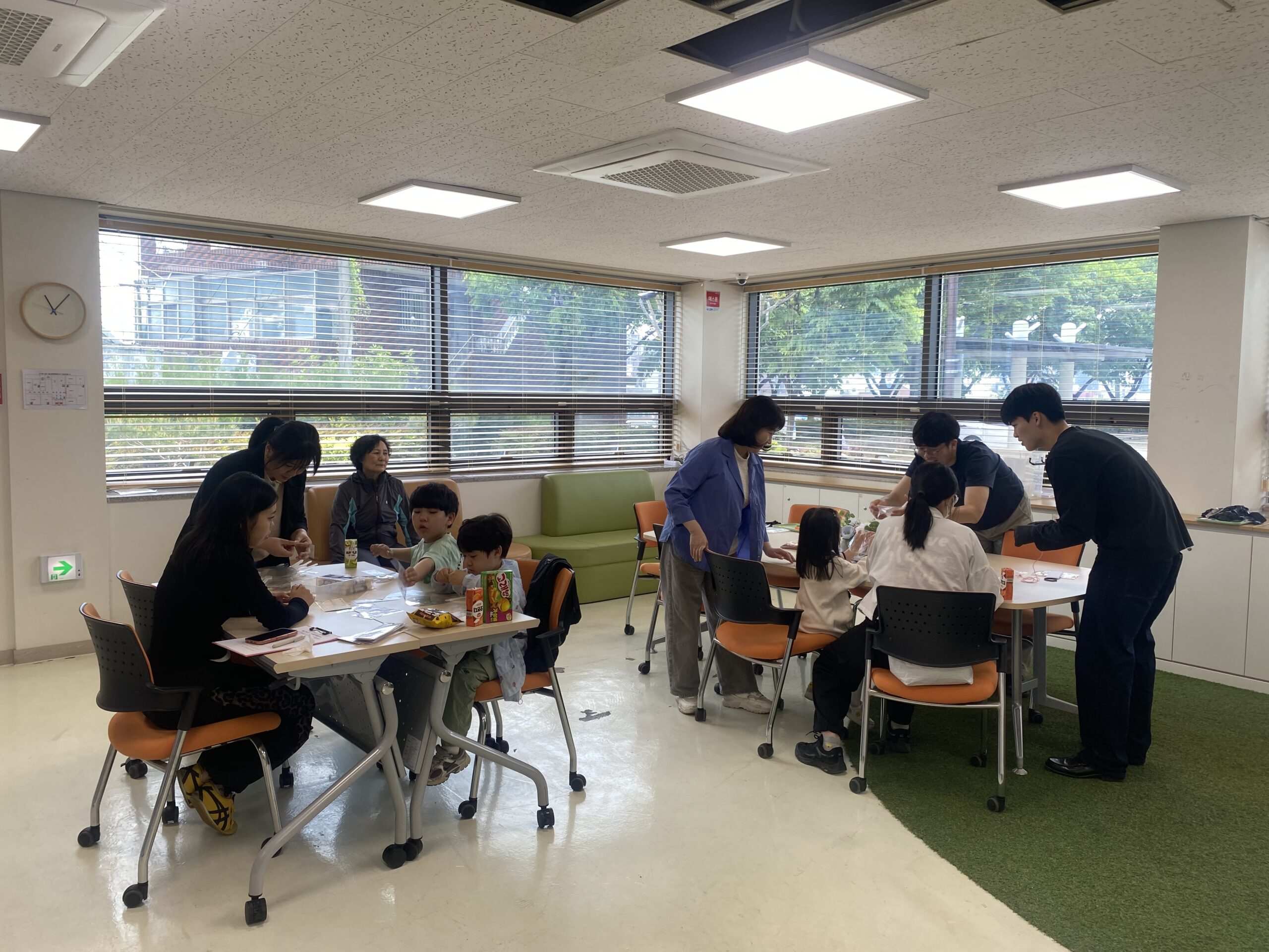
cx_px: 634
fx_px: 953
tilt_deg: -5.9
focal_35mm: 26
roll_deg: -1.1
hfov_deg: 67.3
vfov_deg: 53.1
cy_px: 476
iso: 32
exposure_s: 1/133
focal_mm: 4.25
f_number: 1.8
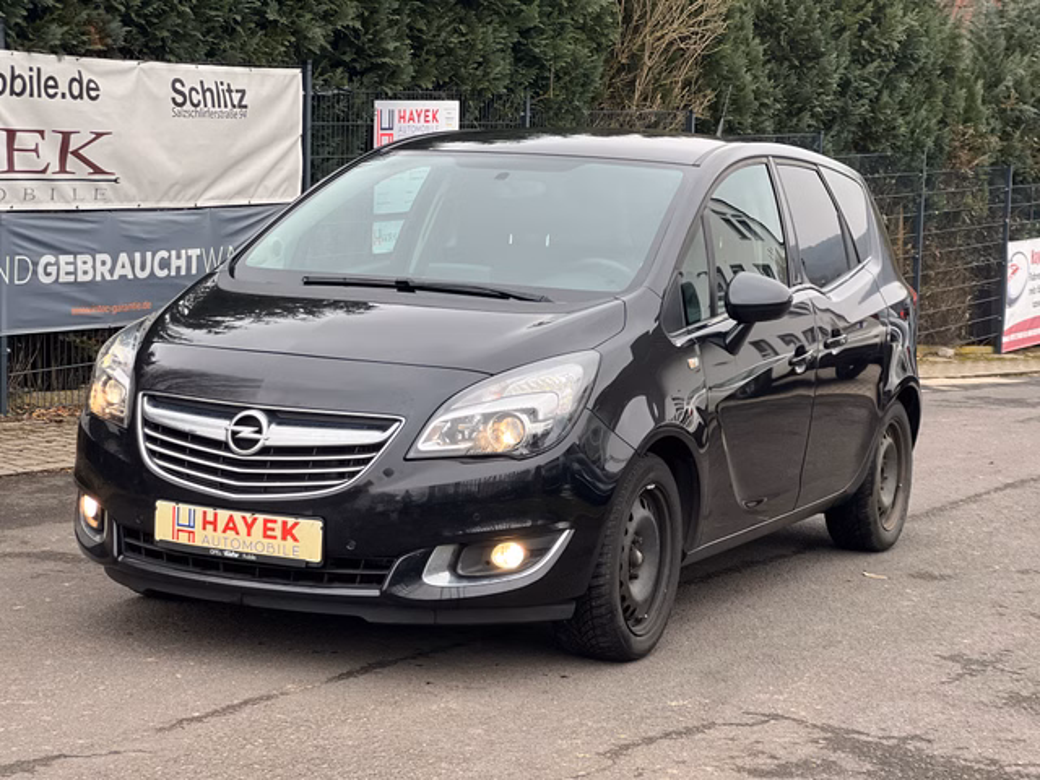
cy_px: 390
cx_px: 520
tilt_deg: -6.1
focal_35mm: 77
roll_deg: -0.6
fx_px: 2313
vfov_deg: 19.1
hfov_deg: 25.3
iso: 80
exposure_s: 1/121
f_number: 2.8
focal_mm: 9
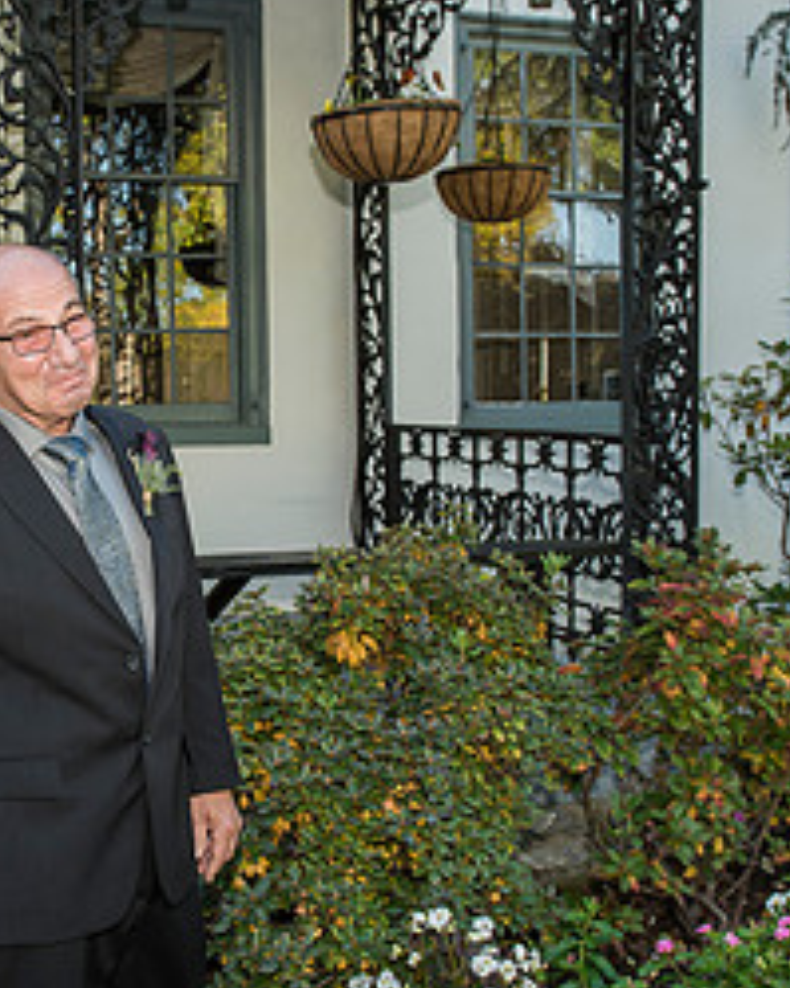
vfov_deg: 33.6
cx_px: 107
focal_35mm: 56
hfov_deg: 26.4
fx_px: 1638
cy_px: 479
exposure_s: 1/125
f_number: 5
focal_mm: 24
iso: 320
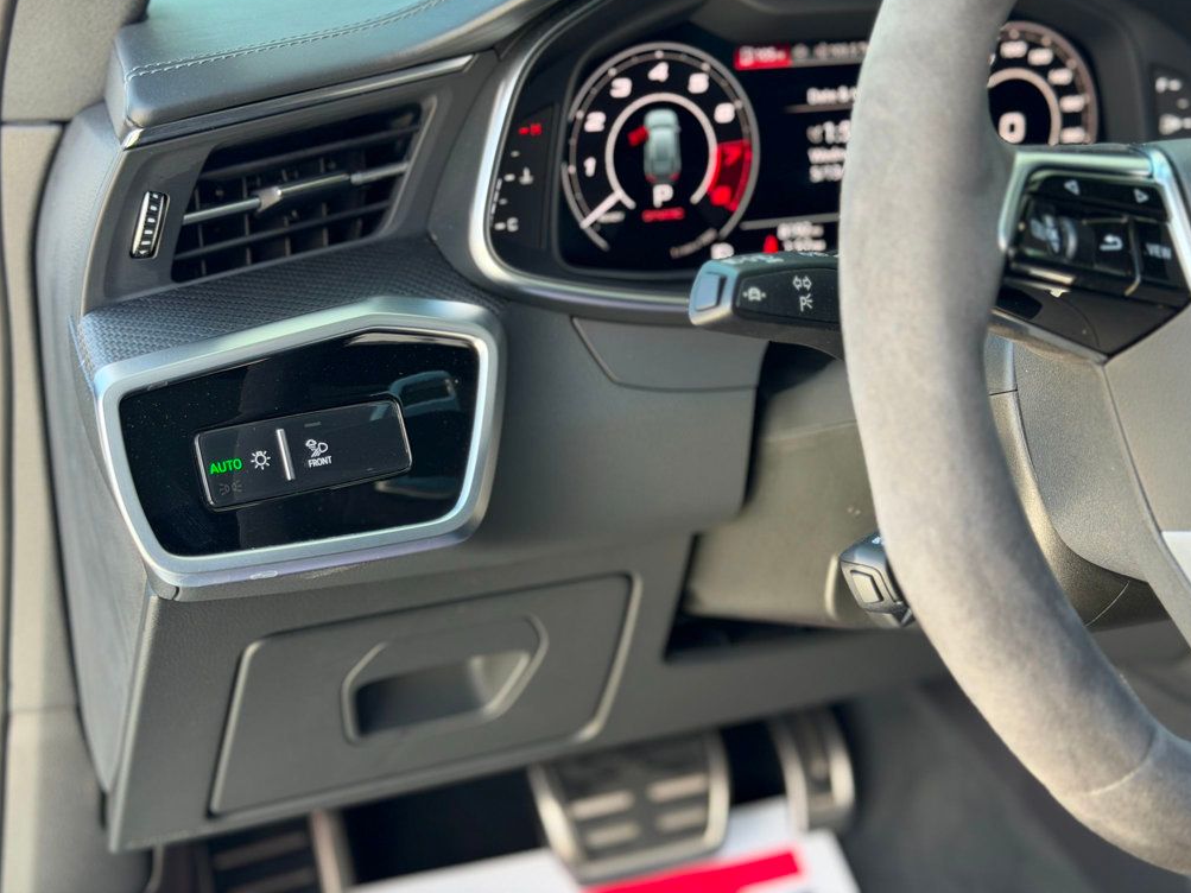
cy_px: 438
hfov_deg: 38.9
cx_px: 588
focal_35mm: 49
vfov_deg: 29.7
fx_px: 1686
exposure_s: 1/180
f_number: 1.78
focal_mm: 6.76
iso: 160
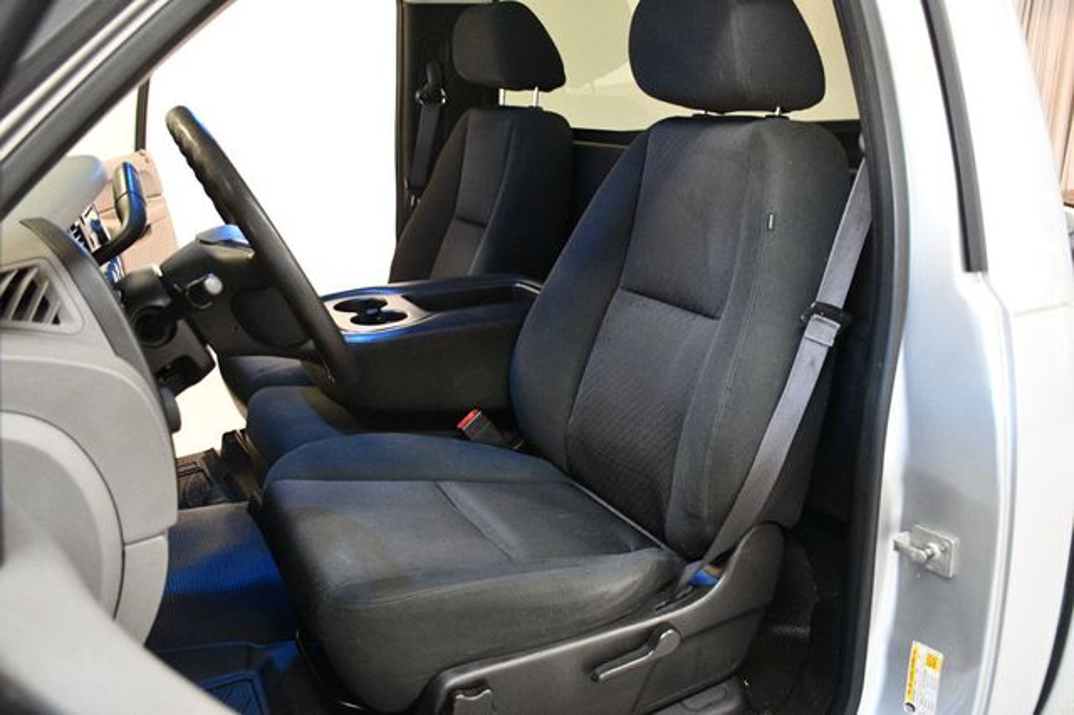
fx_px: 894
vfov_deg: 43.6
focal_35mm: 30
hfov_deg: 62.0
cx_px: 537
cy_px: 358
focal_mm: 20
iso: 4000
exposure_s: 1/60
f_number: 3.5
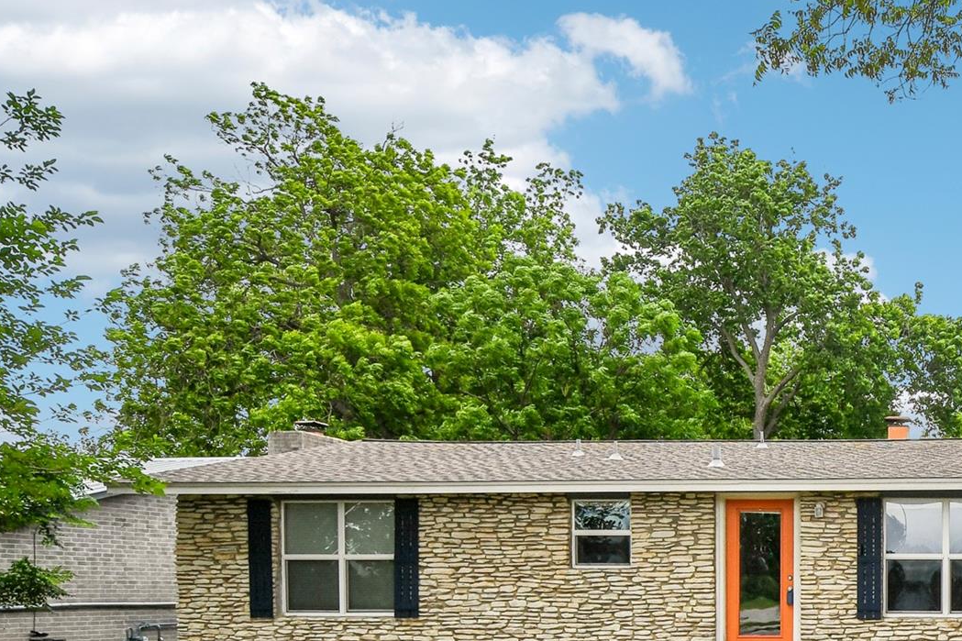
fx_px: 1095
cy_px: 565
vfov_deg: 31.3
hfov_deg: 42.0
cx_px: 928
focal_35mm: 41
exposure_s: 1/250
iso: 400
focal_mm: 14
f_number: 8
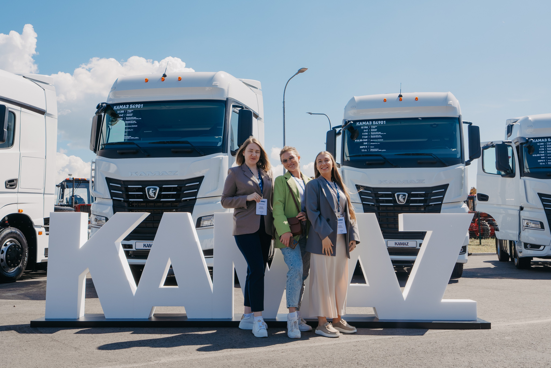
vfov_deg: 37.9
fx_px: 536
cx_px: 276
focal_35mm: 35
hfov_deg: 54.4
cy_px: 184
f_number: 11
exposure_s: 1/160
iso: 160
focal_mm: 35
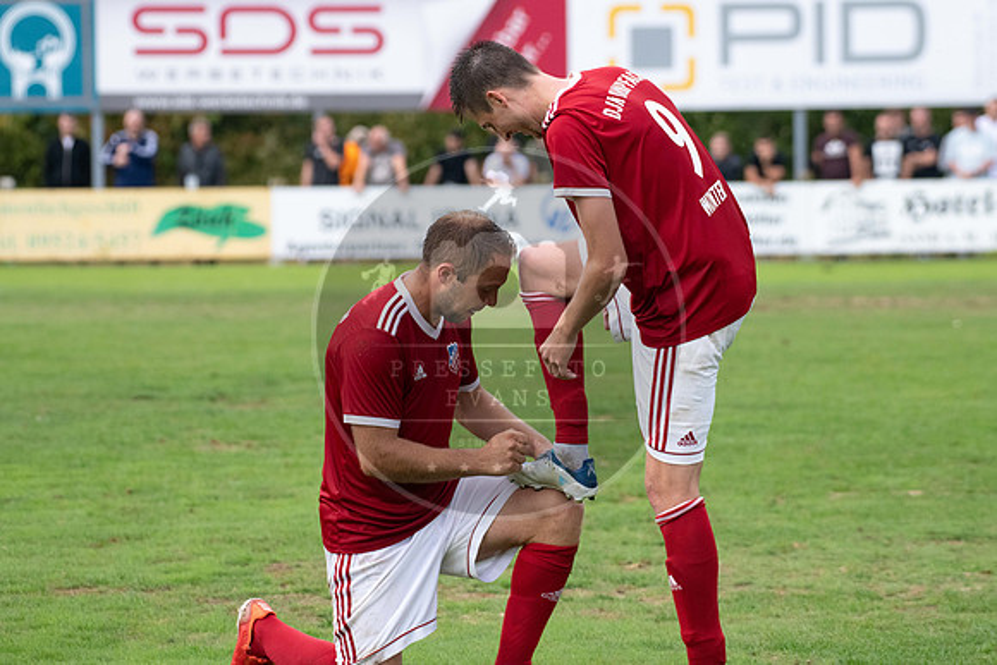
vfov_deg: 5.9
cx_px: 551
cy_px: 297
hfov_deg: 8.9
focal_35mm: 232
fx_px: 6432
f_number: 5.6
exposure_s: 1/1600
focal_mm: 210
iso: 1600
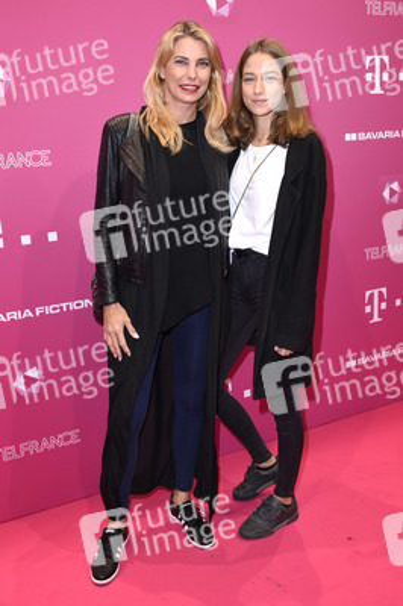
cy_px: 303
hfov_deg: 38.3
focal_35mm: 34
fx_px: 580
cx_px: 202
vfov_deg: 55.1
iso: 500
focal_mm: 23
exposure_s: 1/160
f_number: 6.3
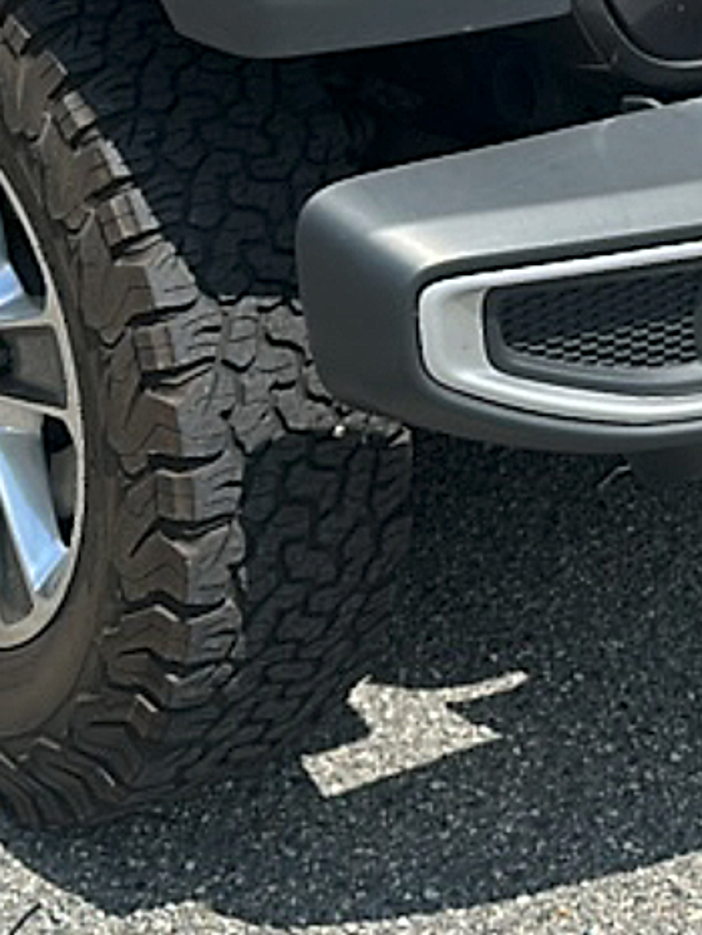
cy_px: -191
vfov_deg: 21.2
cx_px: 388
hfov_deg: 17.2
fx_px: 2324
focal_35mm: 86
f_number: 1.78
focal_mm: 6.86
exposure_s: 1/2674
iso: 80
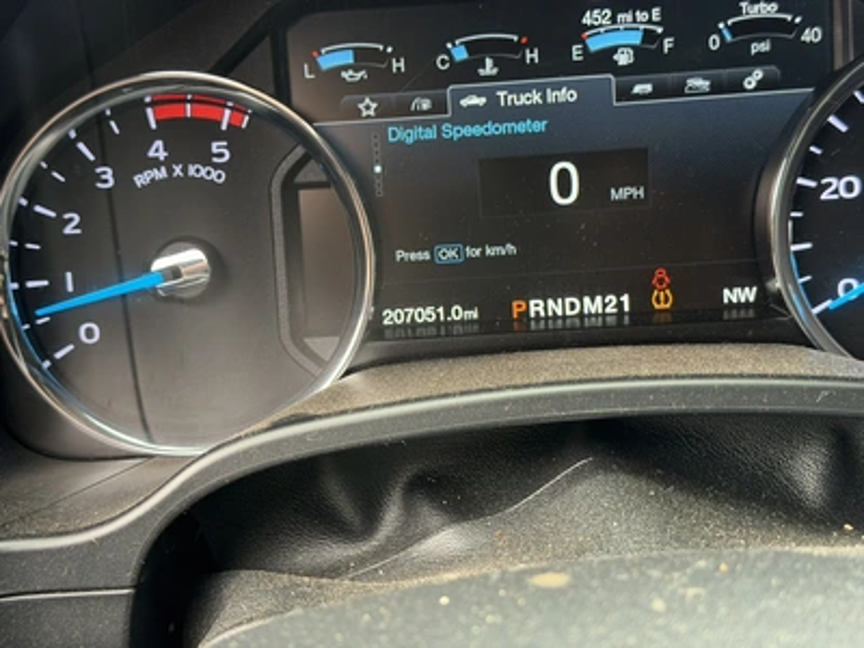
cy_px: 324
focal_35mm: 48
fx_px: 1198
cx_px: 432
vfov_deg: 30.3
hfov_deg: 39.7
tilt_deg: -25.5
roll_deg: +1.3
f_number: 1.78
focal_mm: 6.76
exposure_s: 1/60
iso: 160
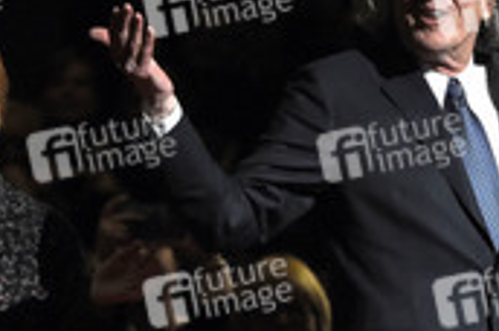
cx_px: 431
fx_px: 8177
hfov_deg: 3.5
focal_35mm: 591
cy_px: 221
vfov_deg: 2.3
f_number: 3.5
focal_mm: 150
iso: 2000
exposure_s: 1/400
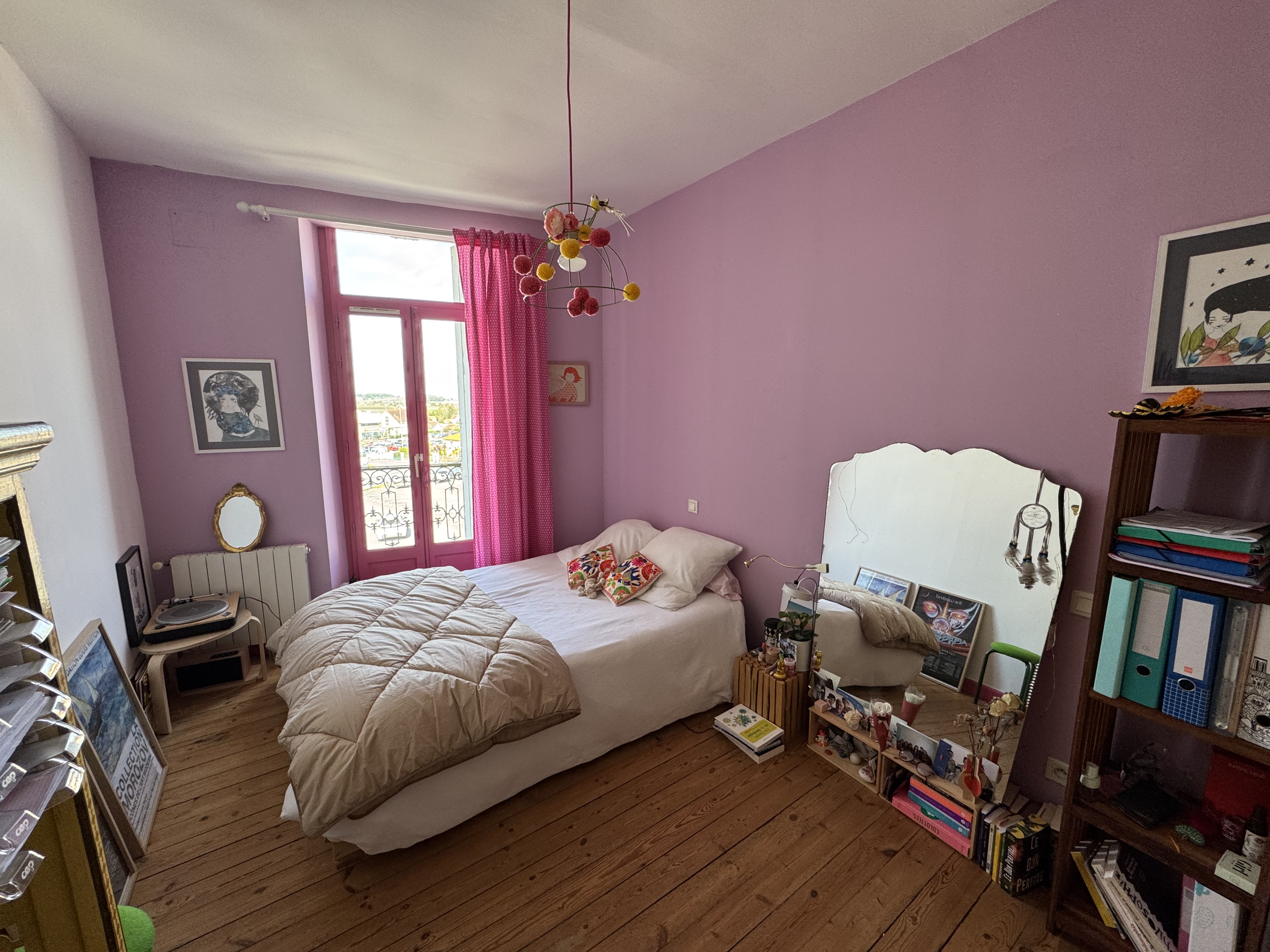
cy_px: 476
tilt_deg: -9.0
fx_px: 514
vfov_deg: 85.7
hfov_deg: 102.1
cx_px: 635
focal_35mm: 14
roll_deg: +0.1
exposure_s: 1/99
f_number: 2.2
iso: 125
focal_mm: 2.22
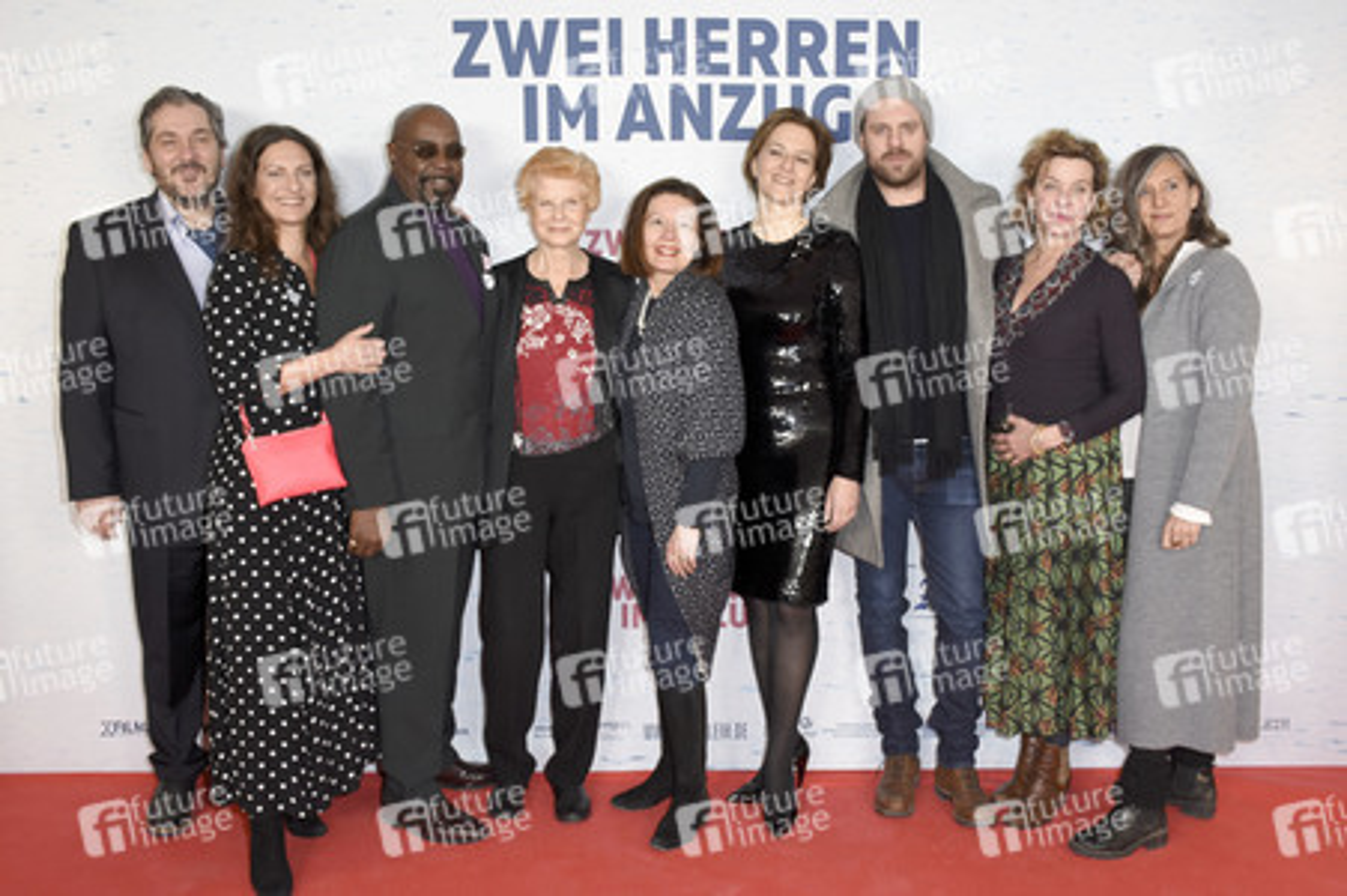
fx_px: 1122
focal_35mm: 30
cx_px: 674
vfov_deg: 43.5
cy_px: 448
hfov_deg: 62.0
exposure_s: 1/60
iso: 640
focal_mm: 20
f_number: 6.3
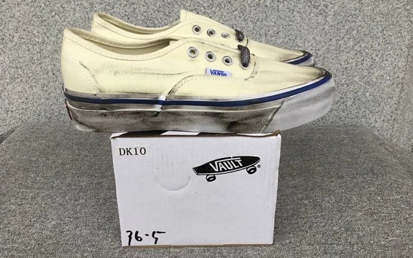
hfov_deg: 58.1
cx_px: 207
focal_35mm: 33
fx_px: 371
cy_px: 123
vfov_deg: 38.3
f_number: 2.4
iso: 32
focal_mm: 3.3
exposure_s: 1/100
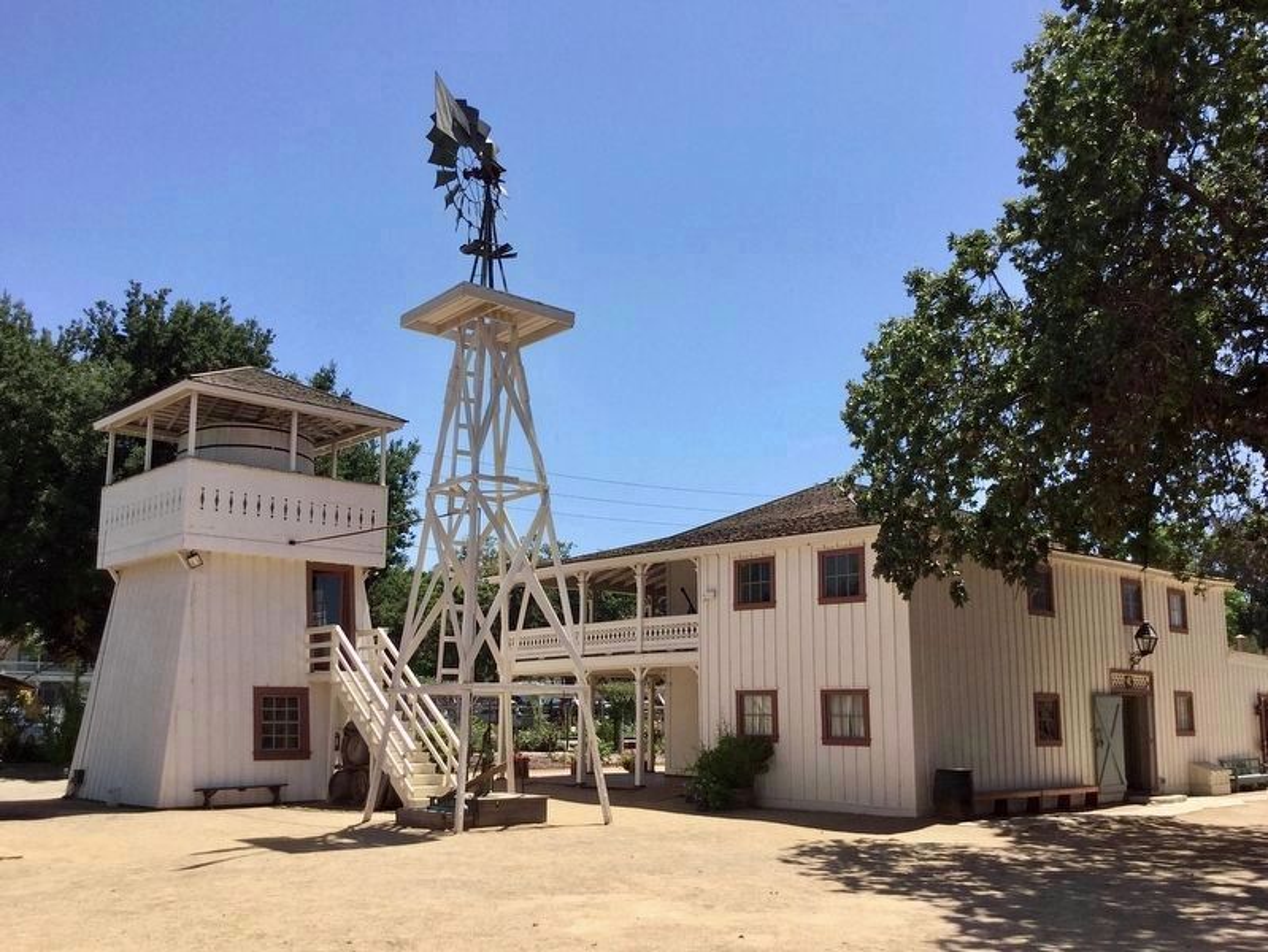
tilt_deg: +10.3
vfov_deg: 45.5
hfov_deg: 58.3
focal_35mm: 31
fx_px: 1136
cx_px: 634
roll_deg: +1.0
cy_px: 476
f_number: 2.4
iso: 25
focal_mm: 3.3
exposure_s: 1/1101
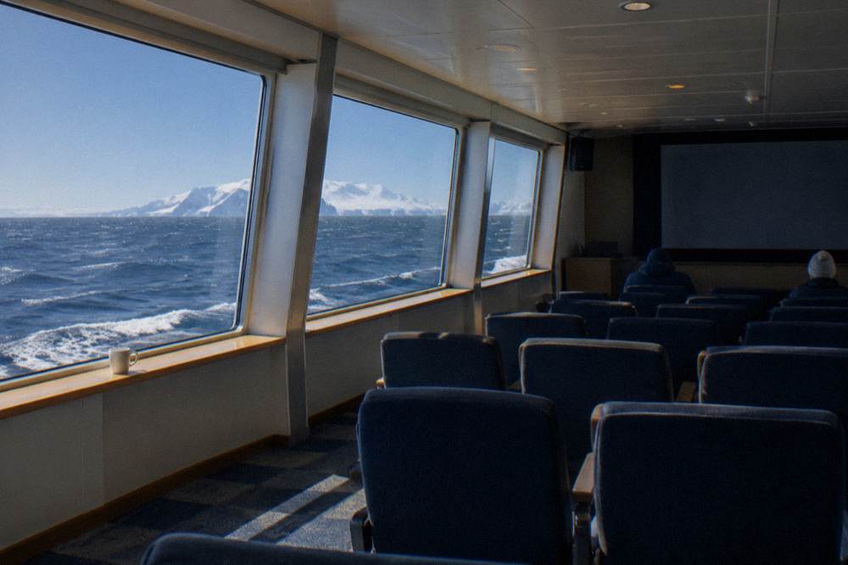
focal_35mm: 35
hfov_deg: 54.5
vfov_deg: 37.8
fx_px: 824
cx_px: 424
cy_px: 282
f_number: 5.6
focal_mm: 35
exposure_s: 1/640
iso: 320
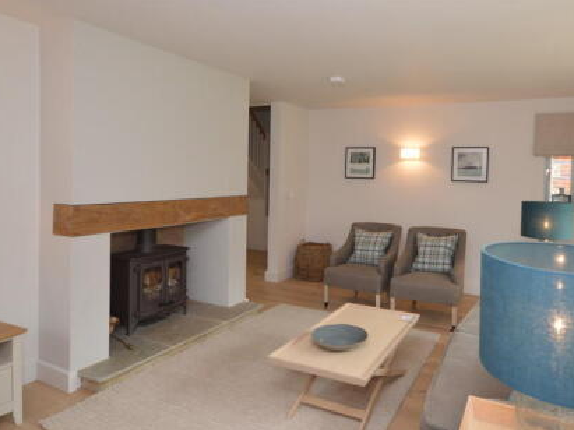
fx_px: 381
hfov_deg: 72.9
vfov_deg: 58.5
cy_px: 180
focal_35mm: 23
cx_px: 353
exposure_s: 1/60
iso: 400
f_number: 4
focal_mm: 10
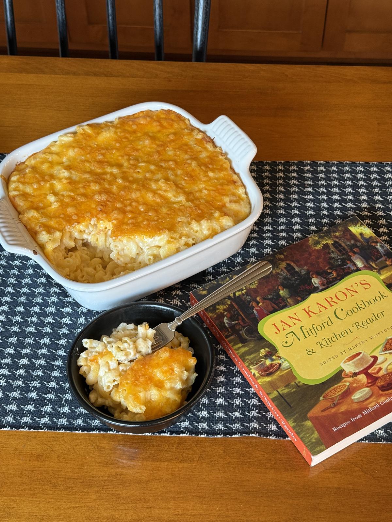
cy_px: 261
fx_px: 725
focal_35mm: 48
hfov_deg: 30.3
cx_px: 196
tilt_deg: -48.7
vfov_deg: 39.7
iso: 64
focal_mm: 6.76
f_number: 1.78
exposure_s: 1/60
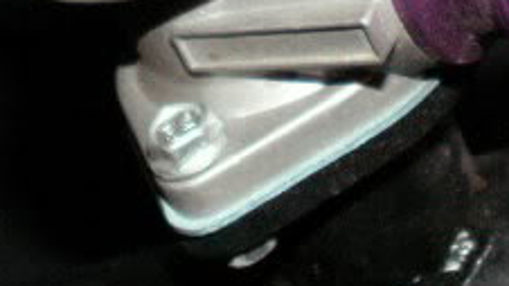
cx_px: 245
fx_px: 1457
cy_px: -79
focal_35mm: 108
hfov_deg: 19.8
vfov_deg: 11.0
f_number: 2.8
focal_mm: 5.86
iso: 160
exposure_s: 1/40
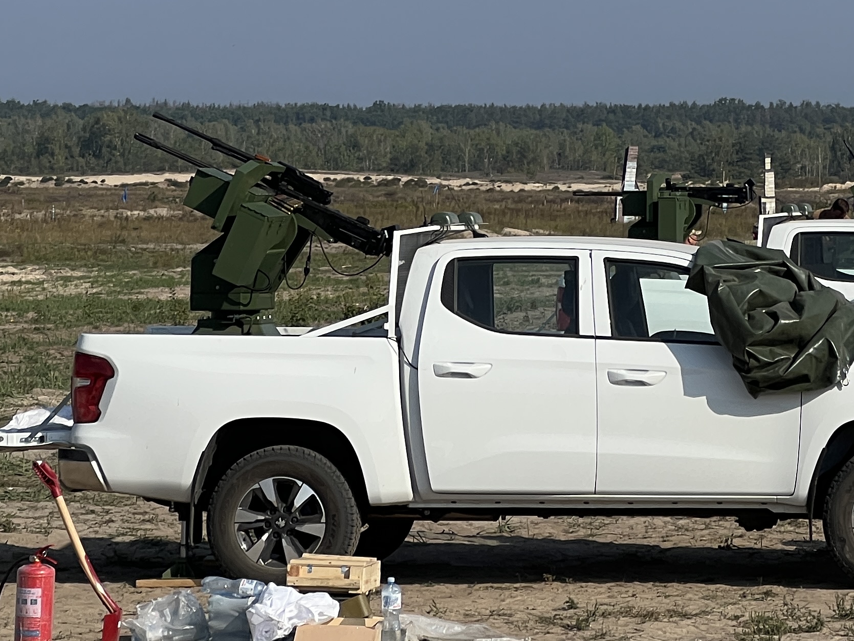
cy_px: 23
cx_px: 941
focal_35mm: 186
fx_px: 4589
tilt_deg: +2.4
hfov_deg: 10.5
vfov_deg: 8.0
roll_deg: -0.7
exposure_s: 1/978
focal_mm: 9
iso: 32
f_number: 2.8
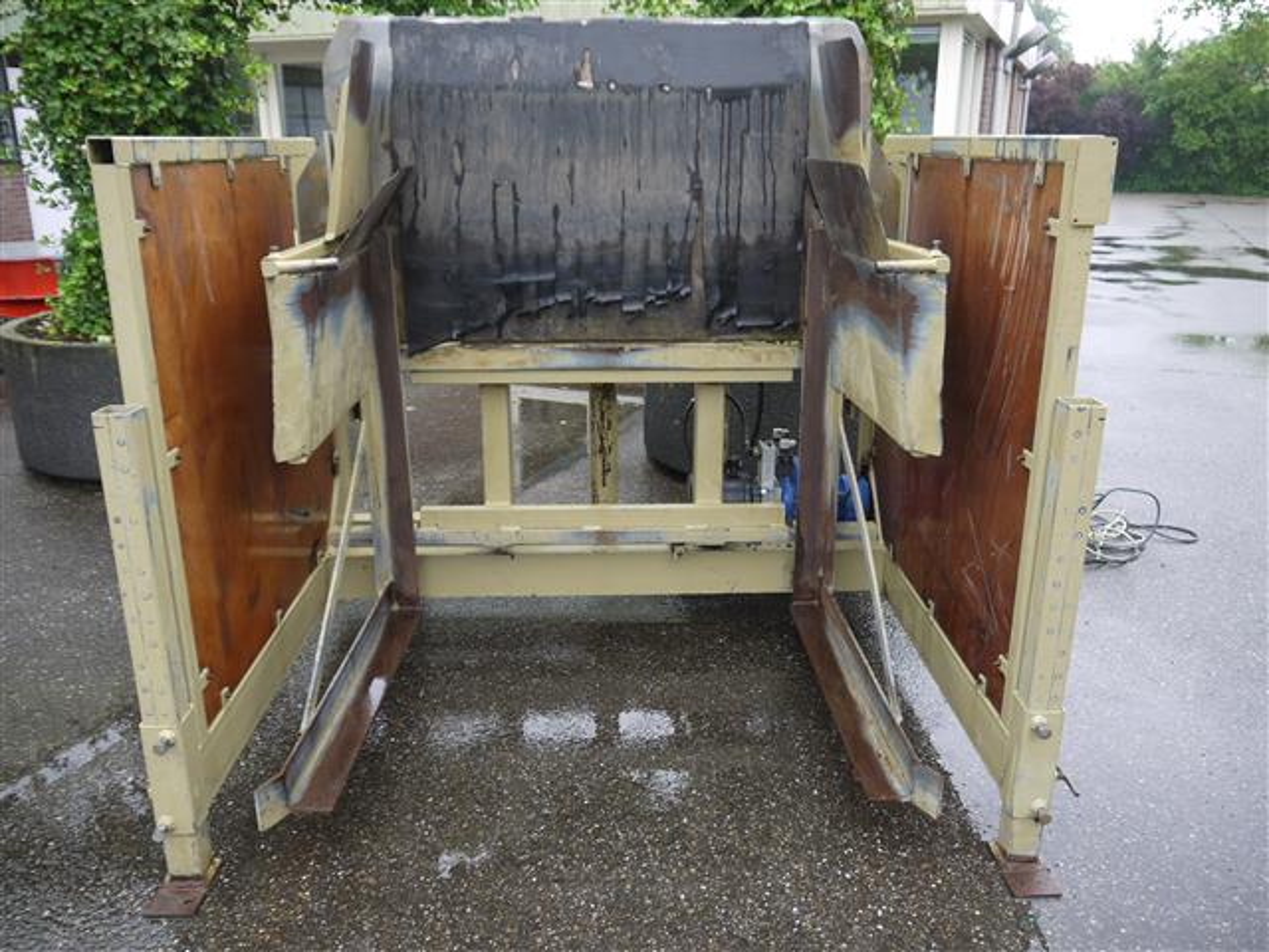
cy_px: 476
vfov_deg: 49.7
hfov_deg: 63.4
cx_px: 634
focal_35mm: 28
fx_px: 1026
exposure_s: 1/125
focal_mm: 14
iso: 100
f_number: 4
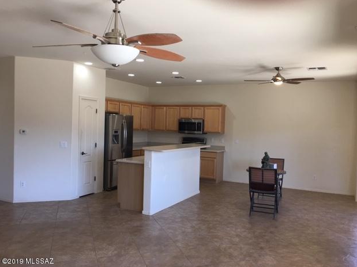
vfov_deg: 46.8
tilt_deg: -0.4
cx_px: 183
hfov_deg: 60.0
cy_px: 135
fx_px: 309
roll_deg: -2.1
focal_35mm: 30
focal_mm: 4.15
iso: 25
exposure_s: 1/40
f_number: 2.2
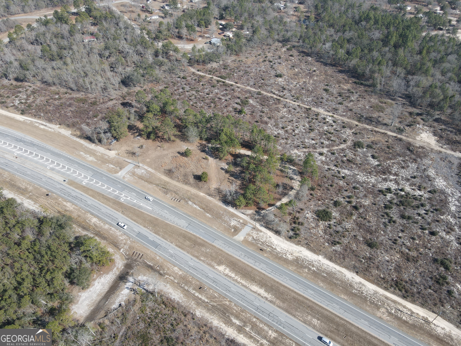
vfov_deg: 56.8
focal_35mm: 24
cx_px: 230
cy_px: 173
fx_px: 320
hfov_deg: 71.6
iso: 100
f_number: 2.8
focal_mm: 4.5
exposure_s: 1/400
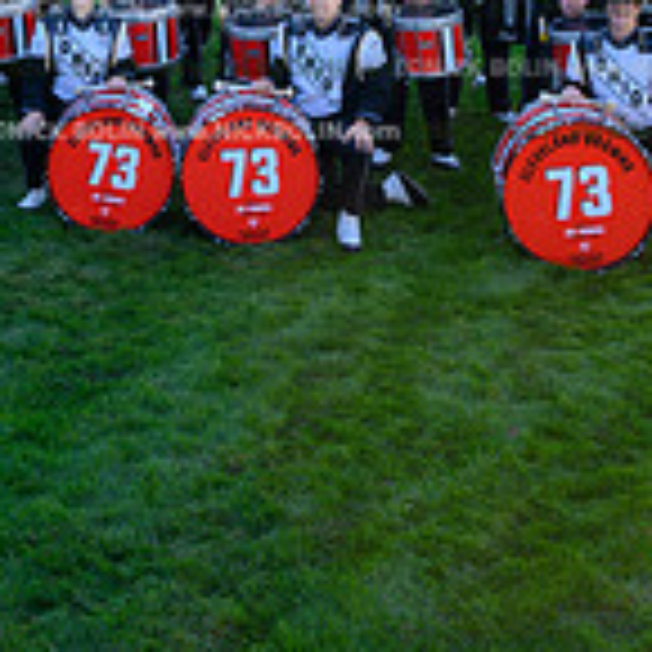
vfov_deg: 20.1
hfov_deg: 22.9
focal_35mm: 75
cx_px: 193
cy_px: -301
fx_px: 1598
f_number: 8
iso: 800
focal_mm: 28.5
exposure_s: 1/320
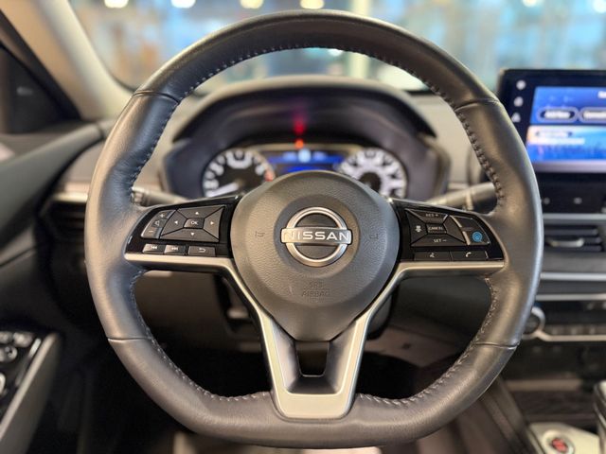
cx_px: 303
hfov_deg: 71.6
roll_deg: +0.2
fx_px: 420
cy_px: 227
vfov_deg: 56.8
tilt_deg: -20.9
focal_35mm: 24
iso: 800
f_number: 1.78
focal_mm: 6.76
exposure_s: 1/58
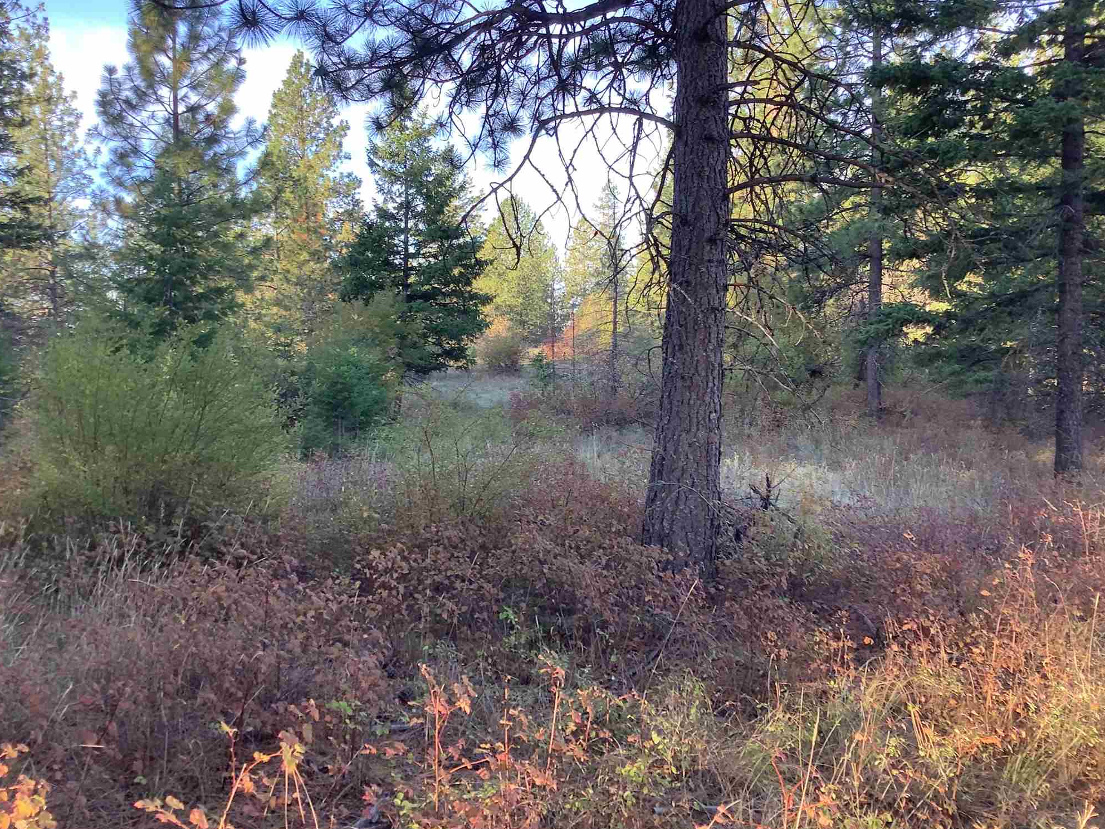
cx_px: 556
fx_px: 1021
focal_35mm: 32
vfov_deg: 44.2
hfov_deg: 56.8
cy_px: 418
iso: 50
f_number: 2.4
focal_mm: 3.3
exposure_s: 1/120
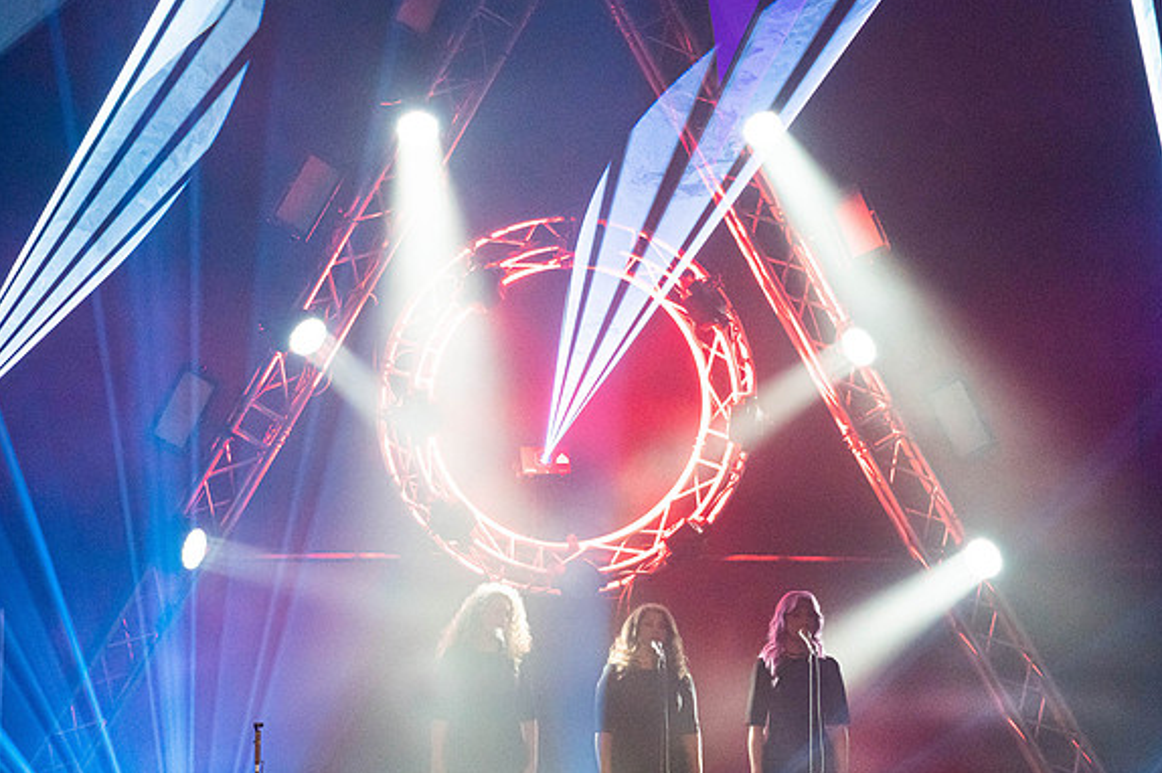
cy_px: 355
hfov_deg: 8.5
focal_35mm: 242
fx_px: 7806
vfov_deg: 5.7
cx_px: 557
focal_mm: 200
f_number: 5.6
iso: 8000
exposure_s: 1/250
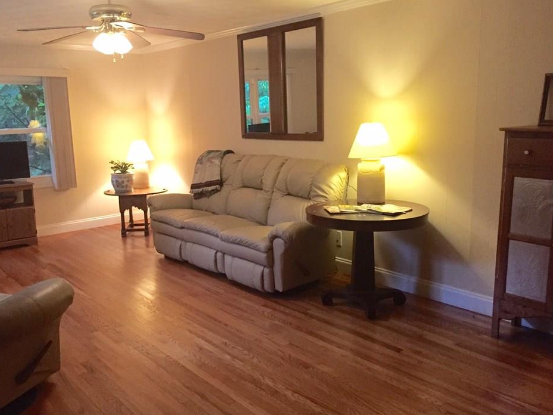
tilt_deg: -10.8
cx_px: 251
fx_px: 511
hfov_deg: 56.7
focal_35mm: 32
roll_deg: +1.5
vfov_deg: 44.2
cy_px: 211
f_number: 2.2
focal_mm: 4.15
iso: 250
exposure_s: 1/30
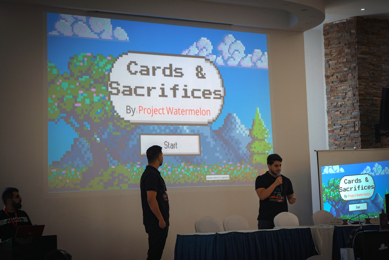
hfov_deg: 20.4
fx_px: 1081
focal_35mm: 100
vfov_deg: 13.7
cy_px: 130
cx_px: 194
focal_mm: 100
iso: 400
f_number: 4
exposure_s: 1/160
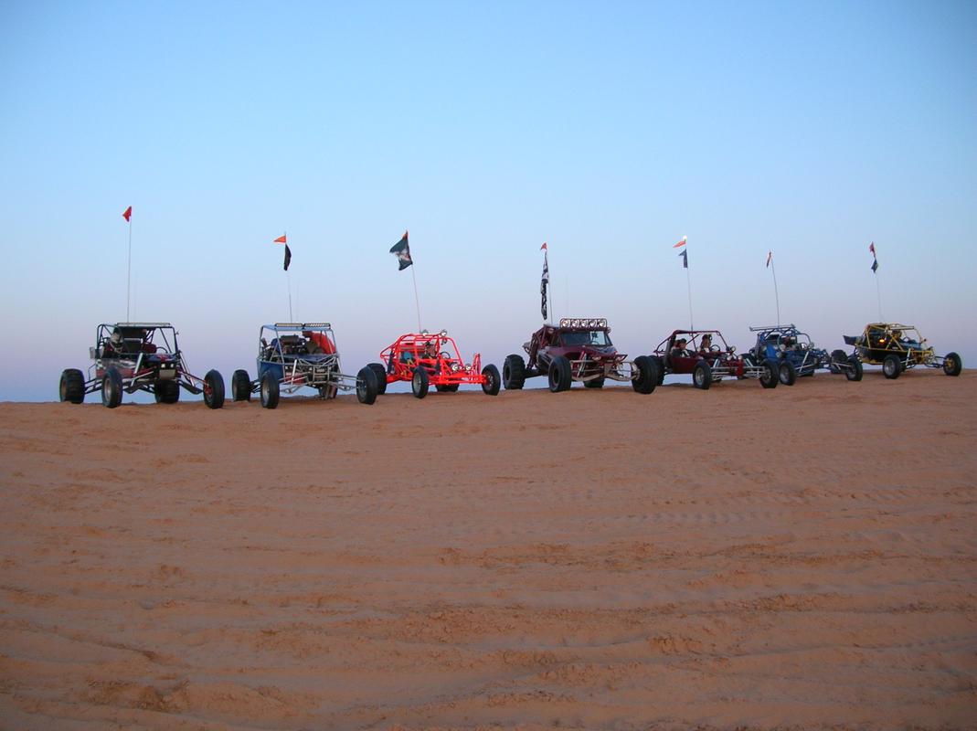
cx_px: 488
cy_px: 366
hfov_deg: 52.7
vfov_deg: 40.6
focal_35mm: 35
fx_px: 987
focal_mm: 5.8
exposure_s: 1/30.6
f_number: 2.8
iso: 56
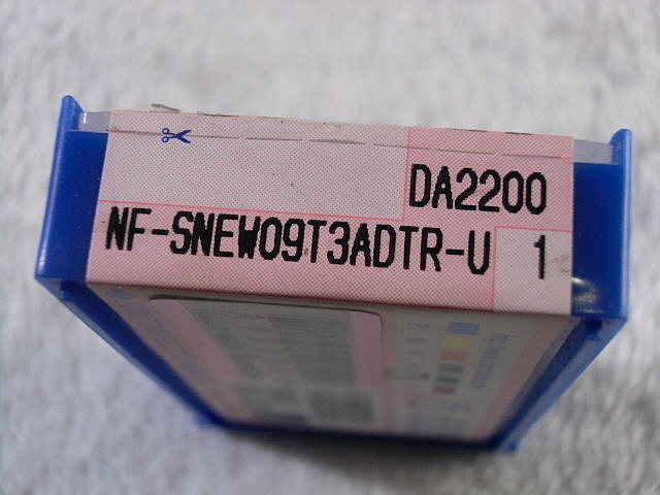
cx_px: 330
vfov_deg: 25.7
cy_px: 248
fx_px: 1087
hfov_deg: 33.8
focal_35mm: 57
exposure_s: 1/80
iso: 400
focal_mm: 10.11
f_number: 4.5
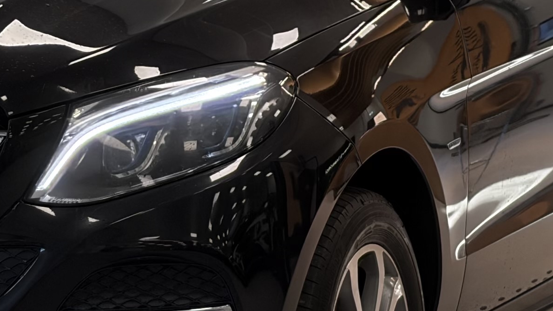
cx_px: 97
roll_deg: -0.3
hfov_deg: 11.2
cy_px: 114
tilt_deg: -4.9
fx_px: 2815
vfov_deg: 6.3
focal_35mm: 192
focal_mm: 5.96
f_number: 1.6
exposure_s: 1/222
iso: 100
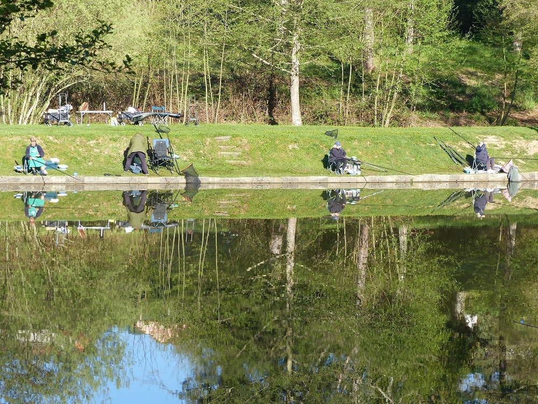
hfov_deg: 14.1
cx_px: 269
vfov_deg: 10.6
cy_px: 202
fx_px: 2176
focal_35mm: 140
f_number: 4
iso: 100
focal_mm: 25.2
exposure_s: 1/320
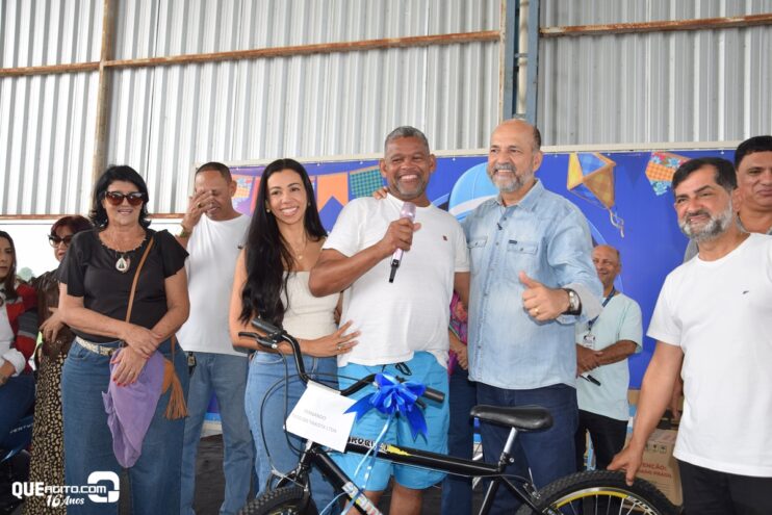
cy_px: 258
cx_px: 386
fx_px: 676
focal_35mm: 32
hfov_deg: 59.5
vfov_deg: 41.7
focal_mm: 21
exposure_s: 1/125
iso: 160
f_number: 5.6
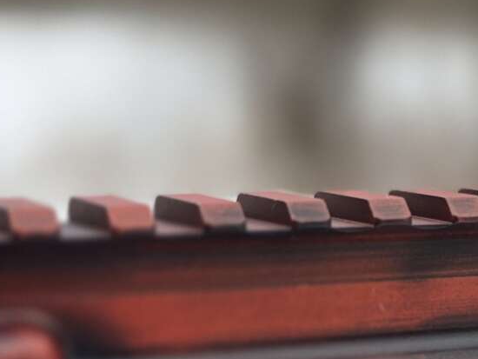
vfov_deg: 13.4
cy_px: 449
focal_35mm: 107
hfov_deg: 17.0
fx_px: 1478
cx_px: 661
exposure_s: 1/184
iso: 12
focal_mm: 6.3
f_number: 1.7
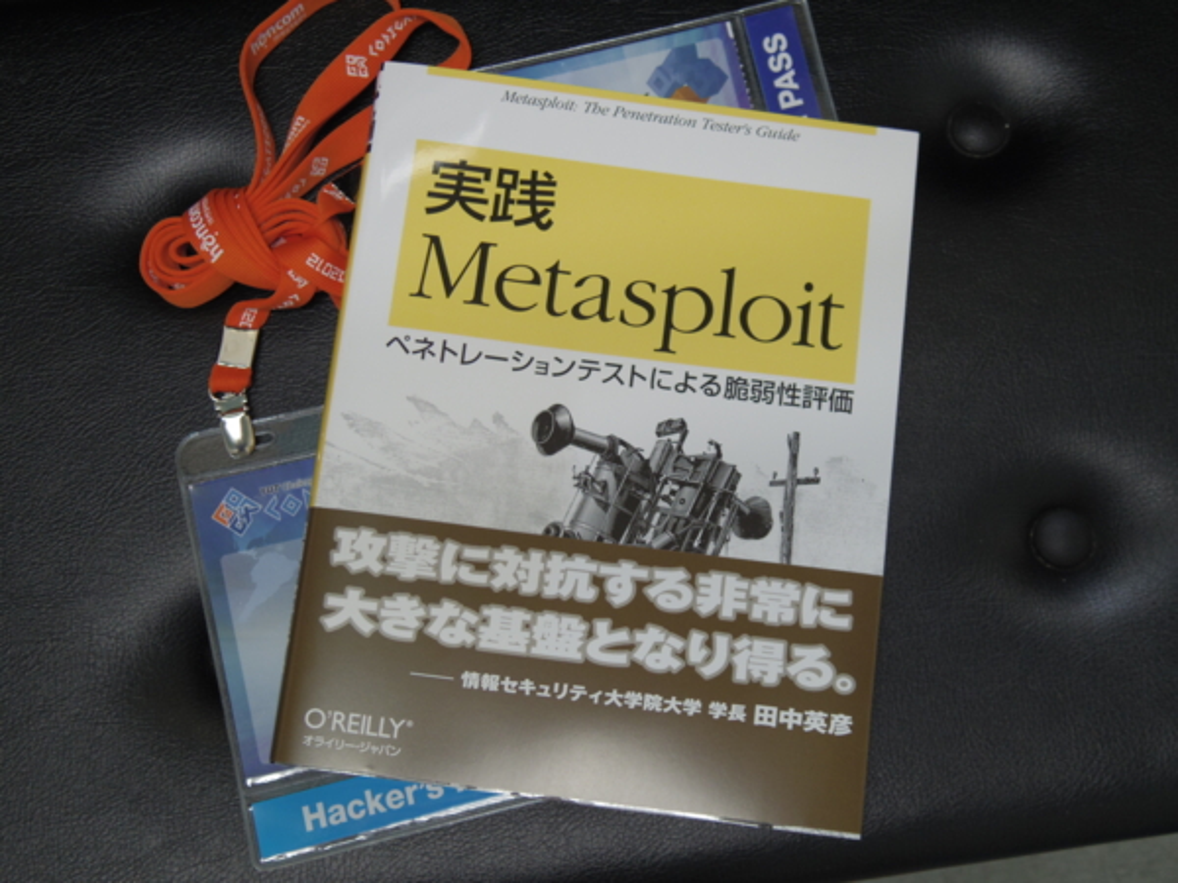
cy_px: 442
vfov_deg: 30.9
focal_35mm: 47
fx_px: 1599
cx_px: 589
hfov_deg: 40.4
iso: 200
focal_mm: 8.5
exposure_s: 1/60
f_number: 1.9
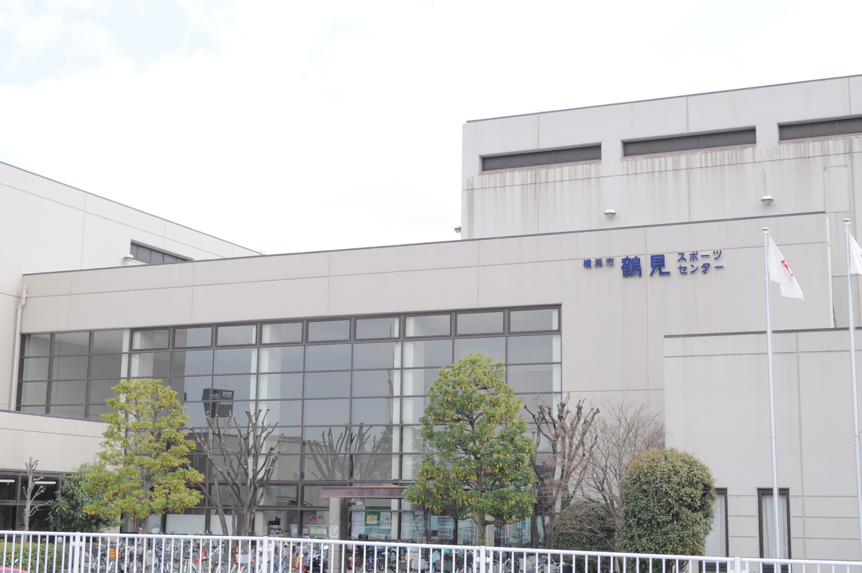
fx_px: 1256
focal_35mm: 52
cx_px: 431
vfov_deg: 25.7
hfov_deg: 37.9
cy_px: 286
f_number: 7.1
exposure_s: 1/200
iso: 200
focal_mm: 35
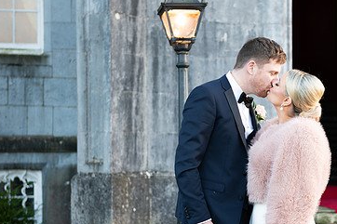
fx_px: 870
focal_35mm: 93
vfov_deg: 14.7
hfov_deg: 21.8
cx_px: 228
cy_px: 147
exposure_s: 1/160
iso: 250
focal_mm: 58
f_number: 3.5
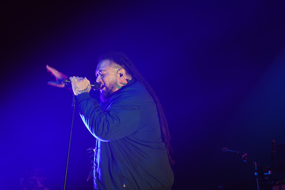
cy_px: 115
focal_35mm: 131
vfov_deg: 10.5
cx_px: 137
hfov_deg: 15.6
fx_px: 1037
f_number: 4
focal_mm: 105
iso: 800
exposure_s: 1/125
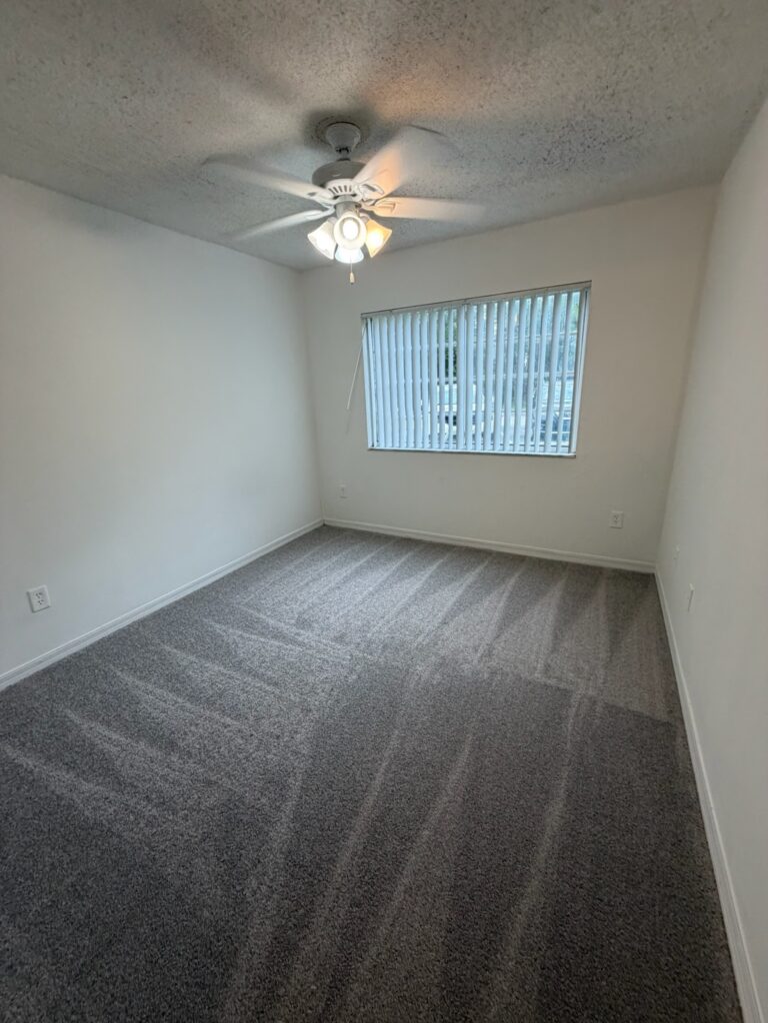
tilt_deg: -20.9
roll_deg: +4.1
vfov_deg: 102.1
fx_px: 414
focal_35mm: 14
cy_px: 512
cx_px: 384
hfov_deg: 85.7
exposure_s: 1/120
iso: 160
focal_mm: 2.22
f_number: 2.2
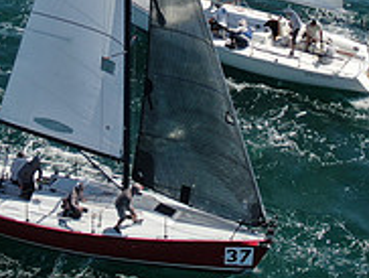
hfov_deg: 14.4
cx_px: 152
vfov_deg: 10.7
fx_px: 1462
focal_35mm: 137
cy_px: -21
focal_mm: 7.39
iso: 100
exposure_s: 1/1000
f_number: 3.6
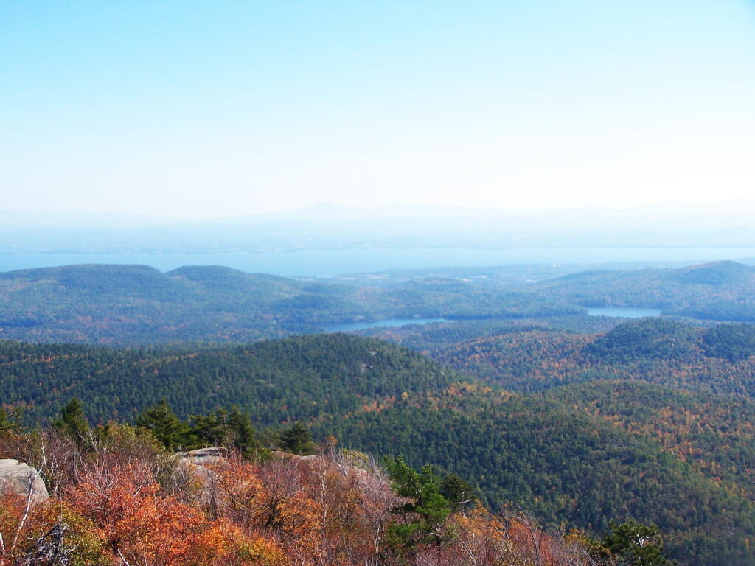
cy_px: 283
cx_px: 378
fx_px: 1221
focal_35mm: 56
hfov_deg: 34.3
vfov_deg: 26.1
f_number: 3.1
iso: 80
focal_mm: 9.3
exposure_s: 1/1000
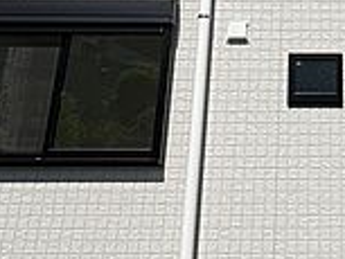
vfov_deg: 24.0
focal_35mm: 55
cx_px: 327
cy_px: -59
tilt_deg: +20.2
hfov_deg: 32.7
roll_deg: +0.8
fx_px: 549
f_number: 2.2
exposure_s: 1/3906
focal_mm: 2.22
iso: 50
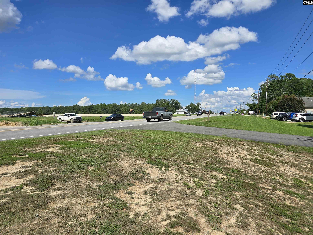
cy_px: 118
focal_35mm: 23
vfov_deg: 58.9
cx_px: 156
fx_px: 208
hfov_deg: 73.9
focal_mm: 6.3
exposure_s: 1/1186
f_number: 1.7
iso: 12
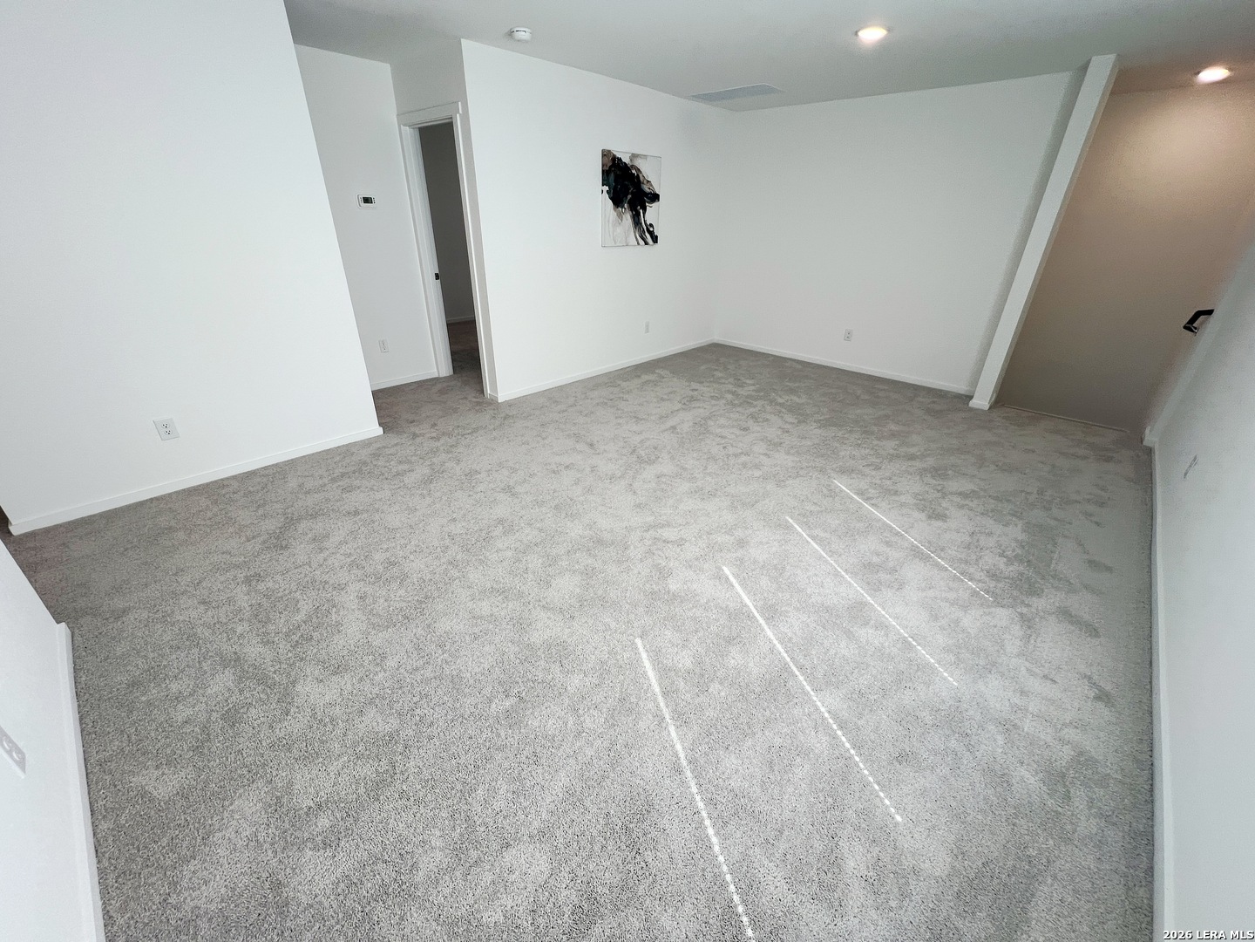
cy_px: 471
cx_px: 628
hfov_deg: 106.2
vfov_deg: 89.9
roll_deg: -1.3
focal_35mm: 13
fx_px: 471
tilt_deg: -27.2
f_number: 1.8
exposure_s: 1/120
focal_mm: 1.57
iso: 40
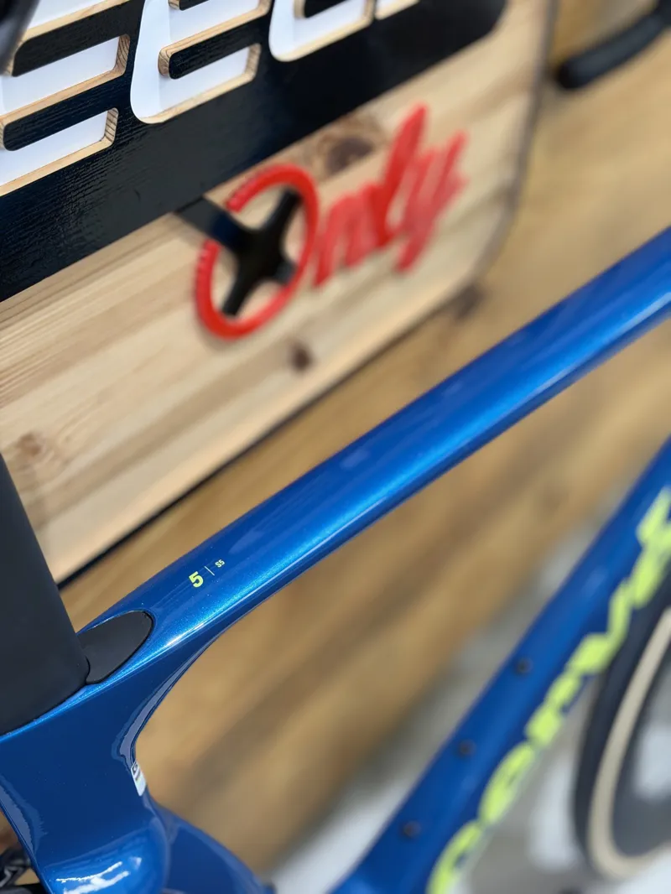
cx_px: 336
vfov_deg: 39.6
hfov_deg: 30.3
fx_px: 1240
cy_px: 447
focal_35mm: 48
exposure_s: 1/50
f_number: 1.78
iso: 100
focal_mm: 6.76
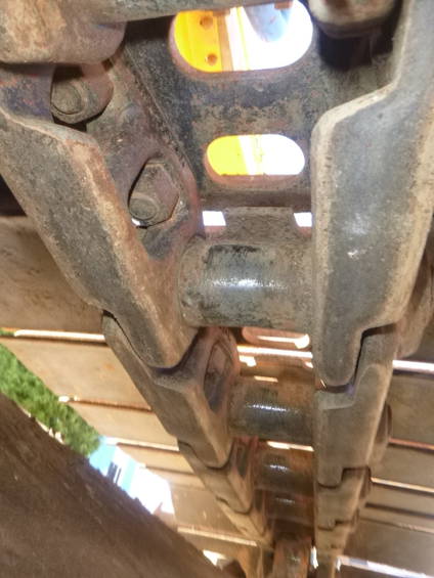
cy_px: 289
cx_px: 217
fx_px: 418
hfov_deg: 54.9
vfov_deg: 69.4
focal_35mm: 25
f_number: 3.9
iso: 200
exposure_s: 1/60
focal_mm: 4.5
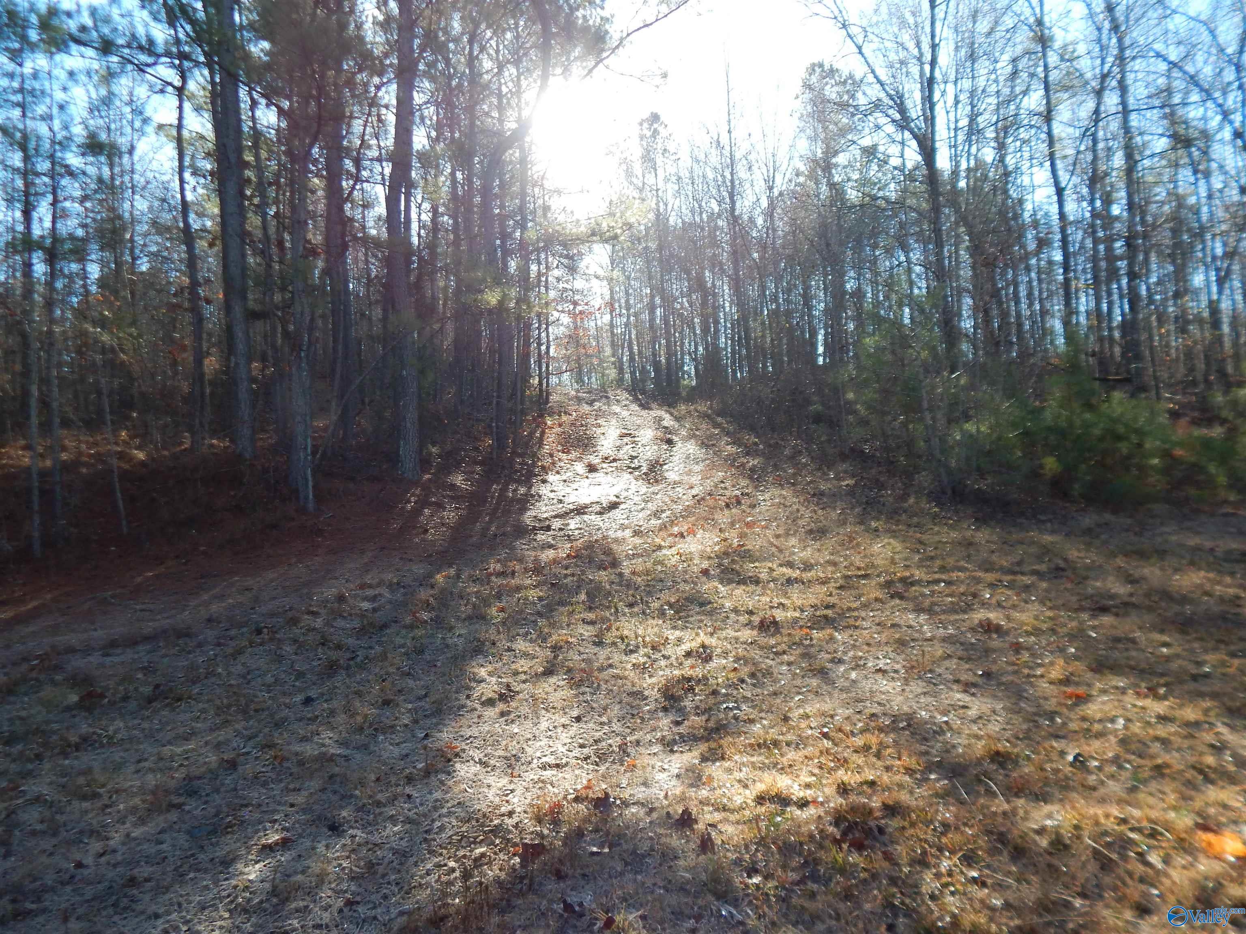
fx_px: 792
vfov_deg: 61.1
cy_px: 467
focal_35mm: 22
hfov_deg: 76.4
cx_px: 623
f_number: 3
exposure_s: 1/320
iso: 125
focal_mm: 4
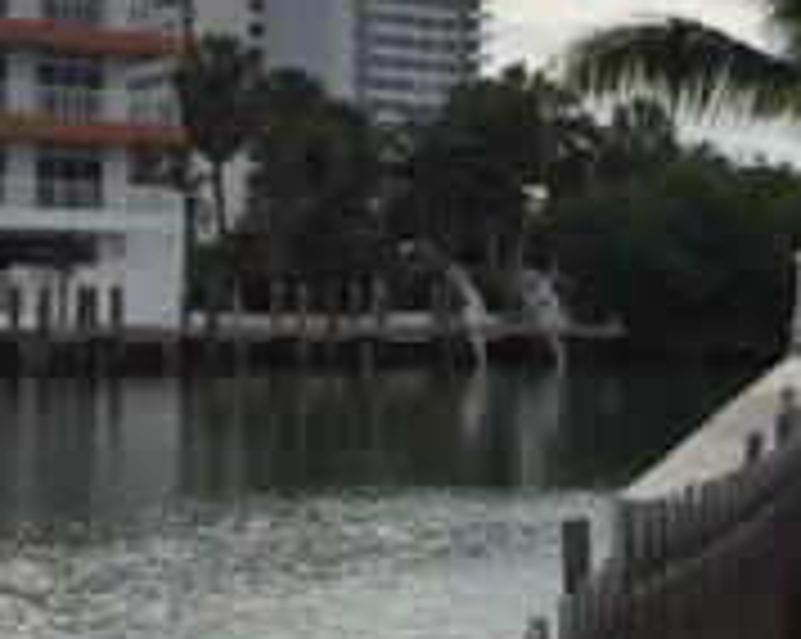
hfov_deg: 18.8
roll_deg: -2.6
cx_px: 486
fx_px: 2415
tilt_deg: +0.8
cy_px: 306
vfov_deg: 15.1
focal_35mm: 102
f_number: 2.2
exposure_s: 1/4405
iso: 32
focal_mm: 4.15
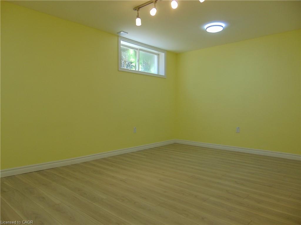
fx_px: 217
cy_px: 112
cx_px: 150
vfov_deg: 54.9
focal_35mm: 25
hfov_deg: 69.4
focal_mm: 4.5
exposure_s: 1/40
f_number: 3
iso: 80
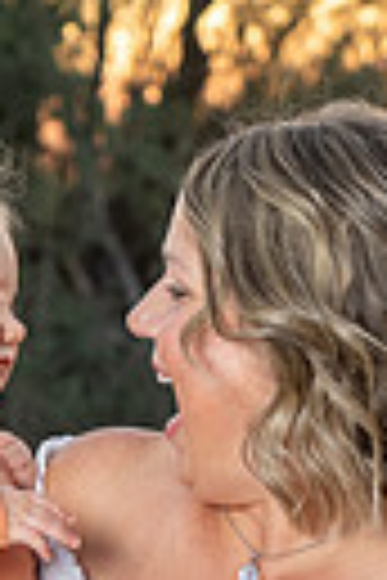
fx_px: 3837
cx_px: 220
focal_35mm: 238
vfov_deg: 8.5
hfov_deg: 5.8
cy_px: 778
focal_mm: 68
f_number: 5
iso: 500
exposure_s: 1/125
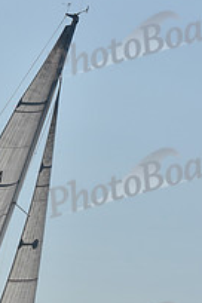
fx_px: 2154
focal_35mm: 256
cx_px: -29
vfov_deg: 8.0
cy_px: 278
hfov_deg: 5.3
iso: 250
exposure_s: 1/1250
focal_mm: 90
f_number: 7.1
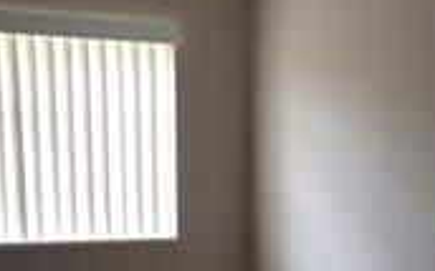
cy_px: 425
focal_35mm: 86
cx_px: 190
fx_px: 1018
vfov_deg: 14.0
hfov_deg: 24.1
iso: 32
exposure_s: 1/40
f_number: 2.2
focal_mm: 4.15
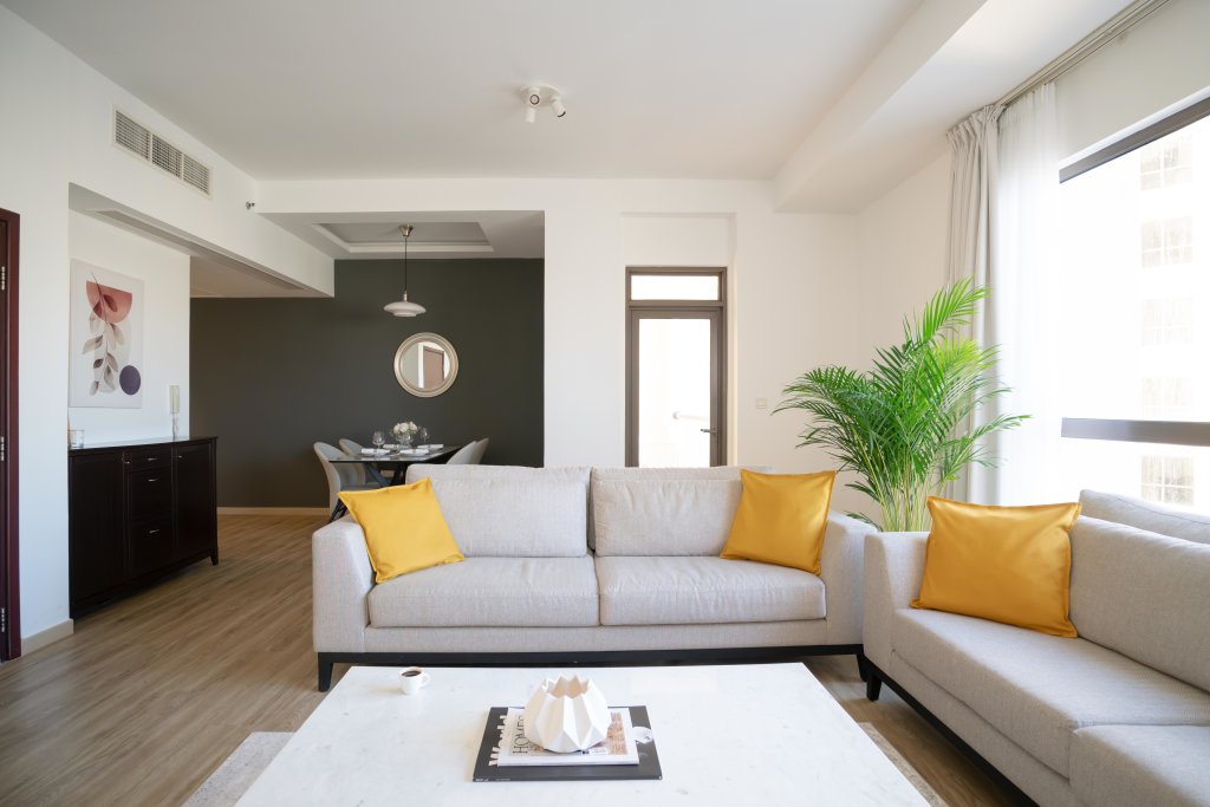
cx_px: 605
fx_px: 538
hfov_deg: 96.7
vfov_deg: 73.8
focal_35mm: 16
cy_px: 404
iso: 2500
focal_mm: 16
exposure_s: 1/40
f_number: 5
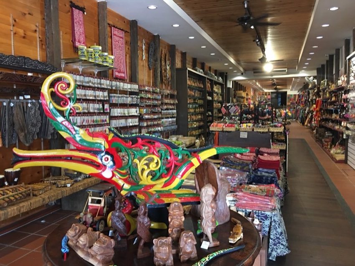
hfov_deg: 61.7
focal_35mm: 29
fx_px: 297
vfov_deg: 48.2
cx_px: 178
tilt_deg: -3.4
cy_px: 133
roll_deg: +1.5
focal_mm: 4.15
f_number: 2.2
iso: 100
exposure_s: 1/17
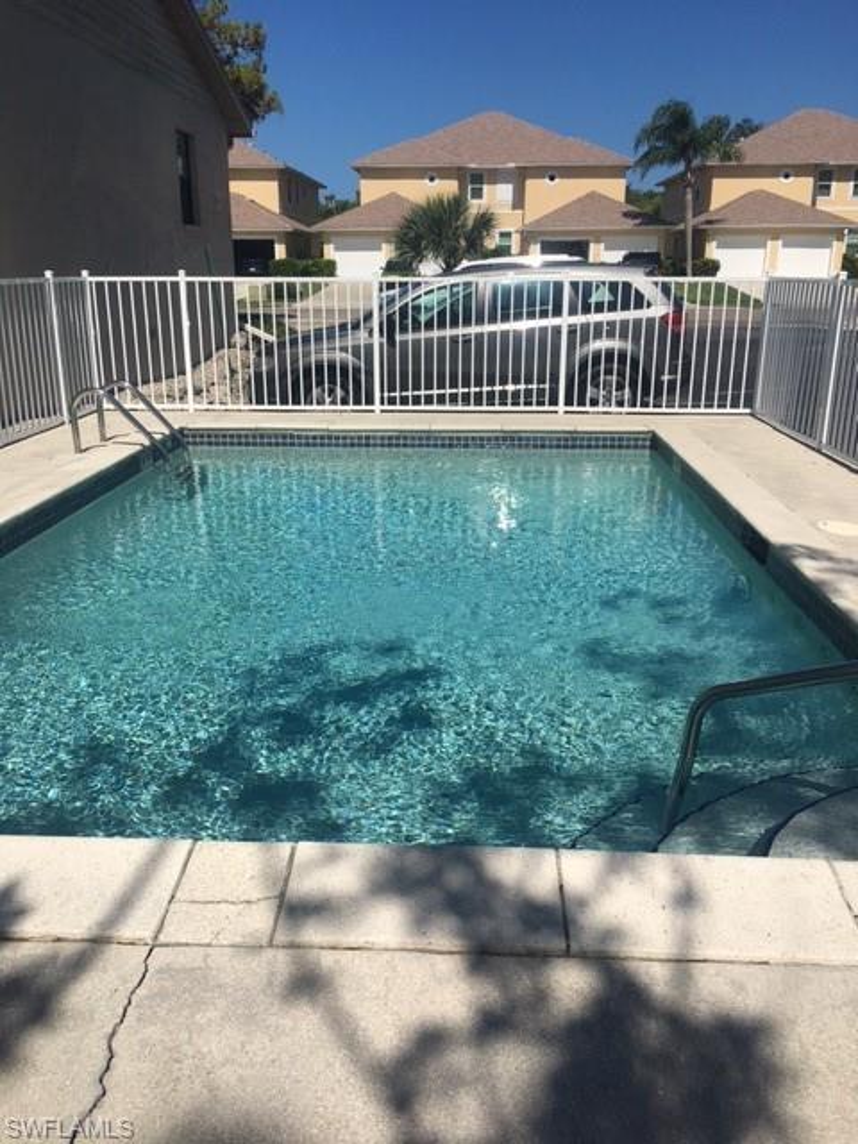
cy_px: 572
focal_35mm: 29
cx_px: 429
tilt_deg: -15.7
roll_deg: -0.1
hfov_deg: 48.2
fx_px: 958
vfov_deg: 61.7
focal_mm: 4.15
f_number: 2.2
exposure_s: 1/4049
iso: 25
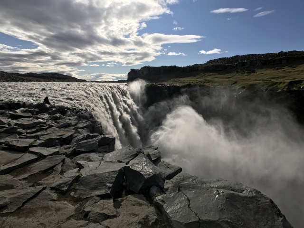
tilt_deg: -8.8
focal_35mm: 28
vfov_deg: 49.7
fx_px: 246
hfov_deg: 63.4
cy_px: 114
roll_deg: +0.4
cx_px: 152
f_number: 1.8
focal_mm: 3.99
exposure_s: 1/5988
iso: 25
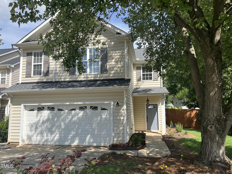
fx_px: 174
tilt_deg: +7.2
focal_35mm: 26
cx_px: 116
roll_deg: +0.9
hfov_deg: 67.3
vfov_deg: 53.1
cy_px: 87
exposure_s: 1/2513
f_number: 1.5
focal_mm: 5.7
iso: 50
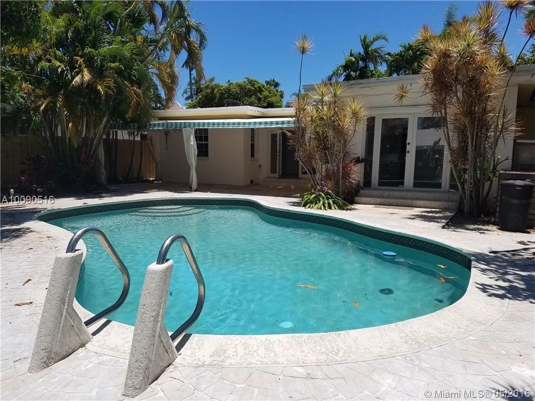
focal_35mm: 26
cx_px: 268
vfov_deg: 53.1
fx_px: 402
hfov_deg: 67.3
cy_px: 200
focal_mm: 4.2
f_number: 1.7
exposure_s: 1/4320
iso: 50
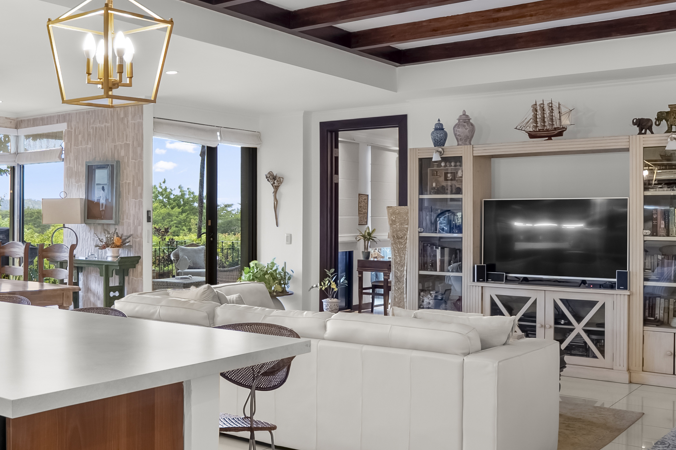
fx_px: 751
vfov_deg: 33.4
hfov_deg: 45.7
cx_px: 124
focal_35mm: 40
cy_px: 214
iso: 400
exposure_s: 1/800
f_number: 5
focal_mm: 16
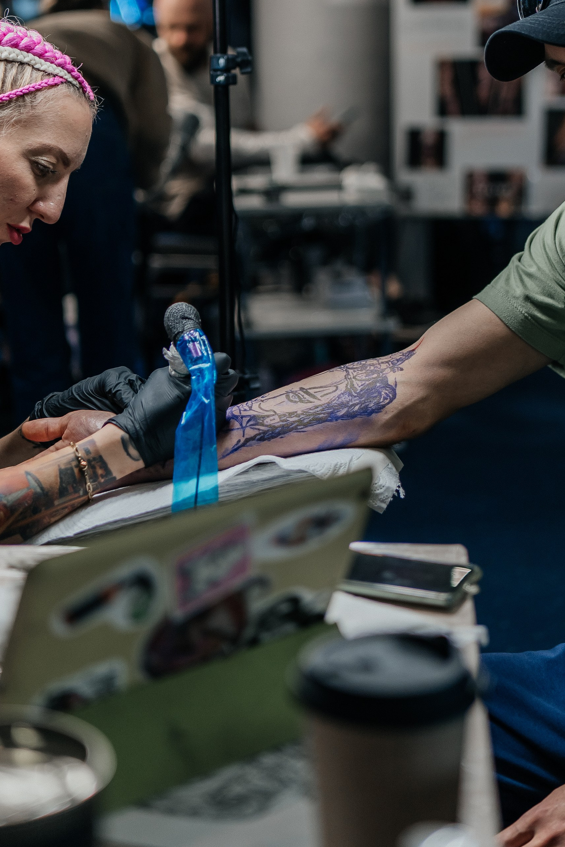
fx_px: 1695
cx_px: 303
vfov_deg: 27.8
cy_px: 257
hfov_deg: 18.9
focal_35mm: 72
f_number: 1.8
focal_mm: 45
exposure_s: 1/250
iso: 250
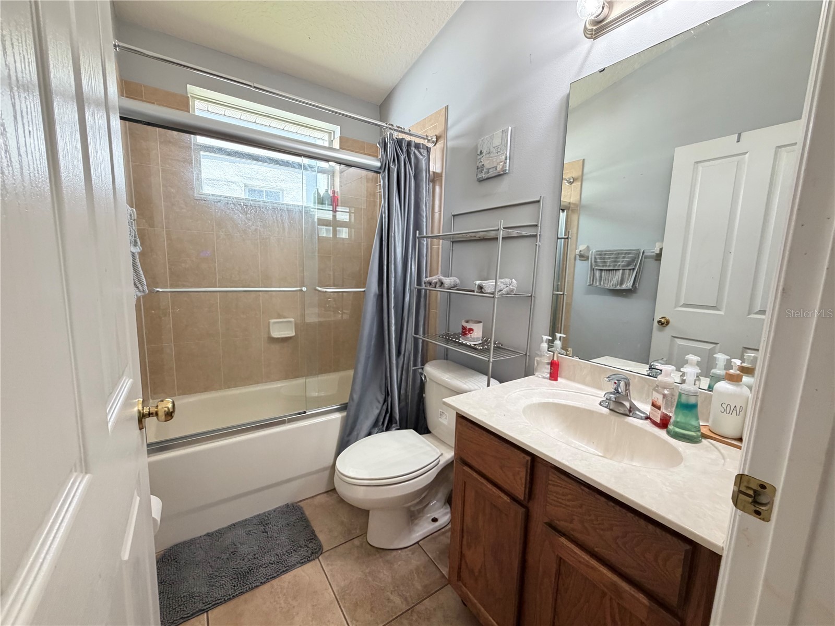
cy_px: 313
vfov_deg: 85.7
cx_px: 418
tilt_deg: -8.2
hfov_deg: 102.1
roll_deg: -2.1
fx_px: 338
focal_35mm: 14
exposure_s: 1/60
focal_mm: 2.22
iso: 400
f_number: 2.2
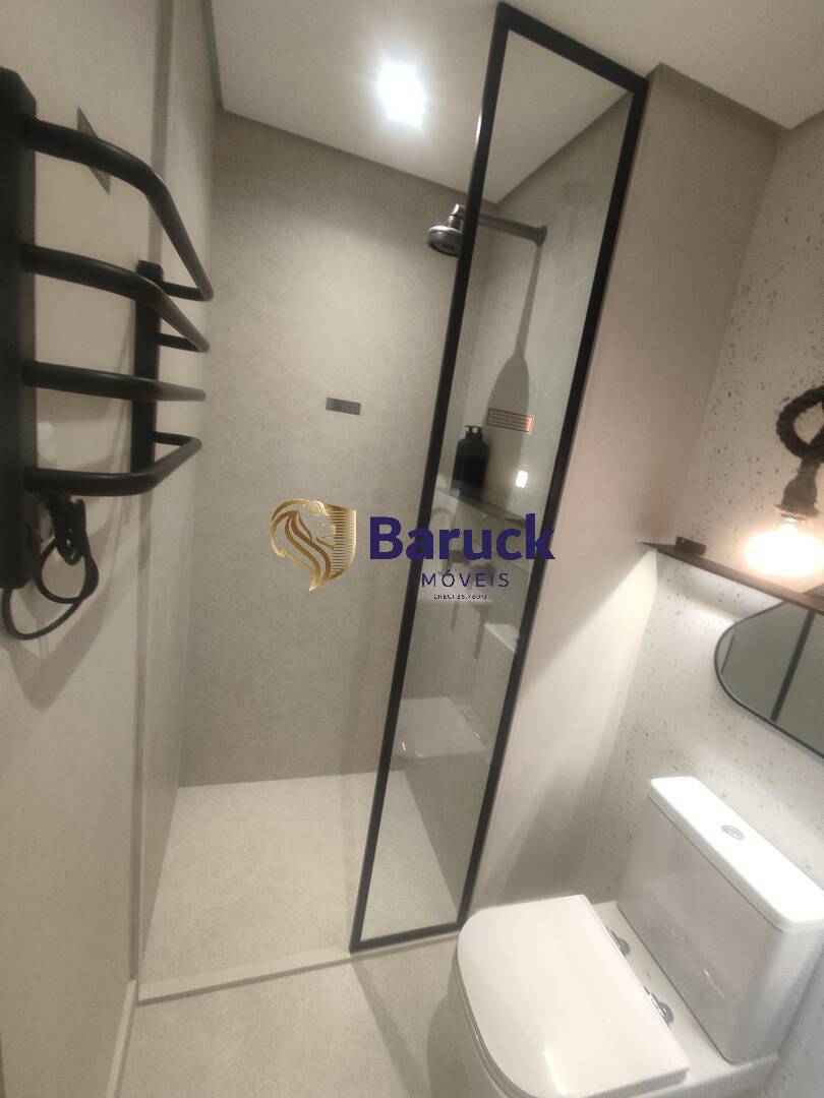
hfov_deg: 81.7
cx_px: 412
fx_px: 476
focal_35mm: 15
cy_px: 549
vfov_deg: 98.2
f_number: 2.2
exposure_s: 1/30
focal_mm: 1.6
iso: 176
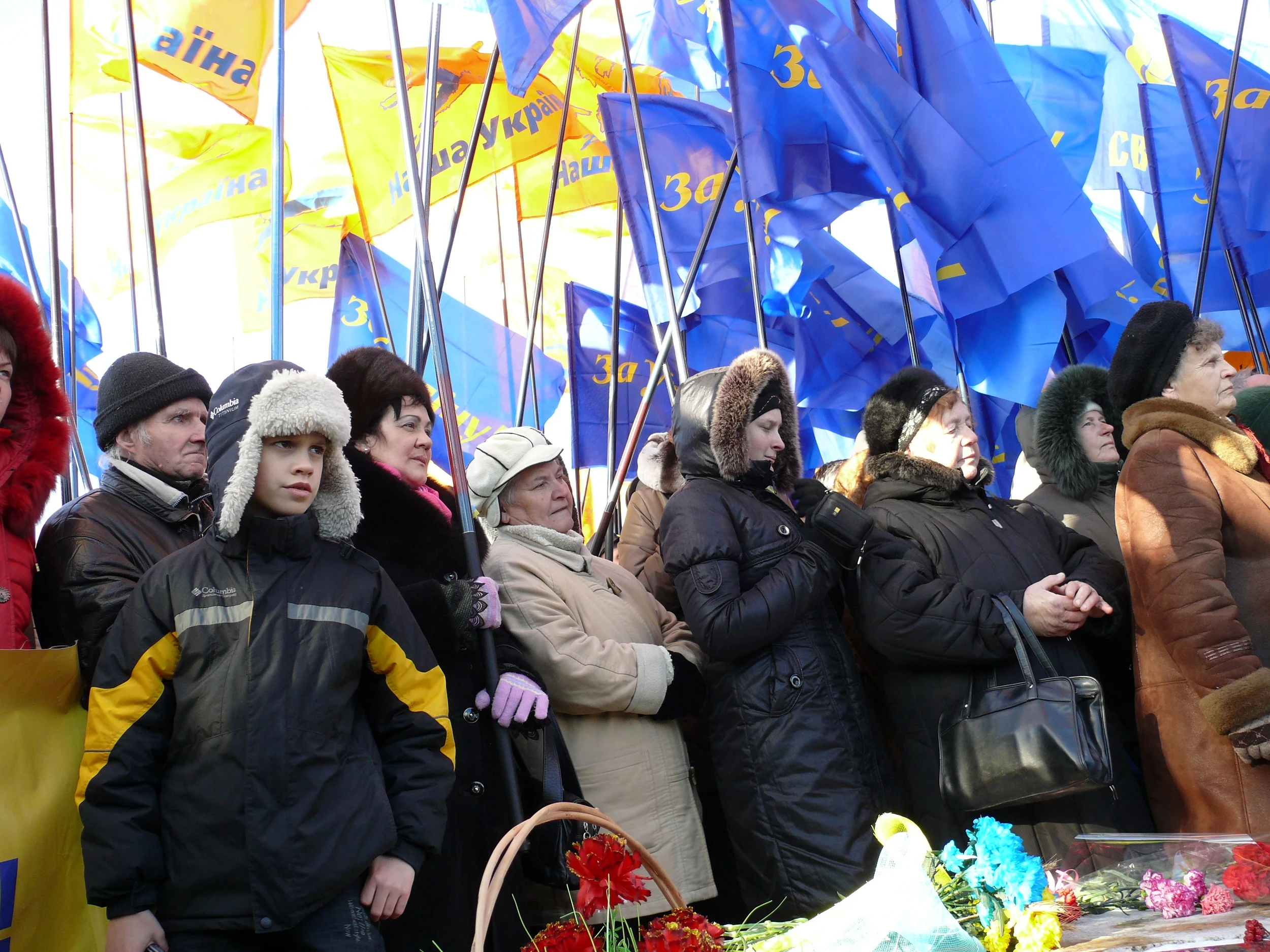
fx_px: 1431
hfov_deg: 47.9
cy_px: 476
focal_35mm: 39
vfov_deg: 36.8
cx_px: 635
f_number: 3.6
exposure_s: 1/125
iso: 100
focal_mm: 8.2
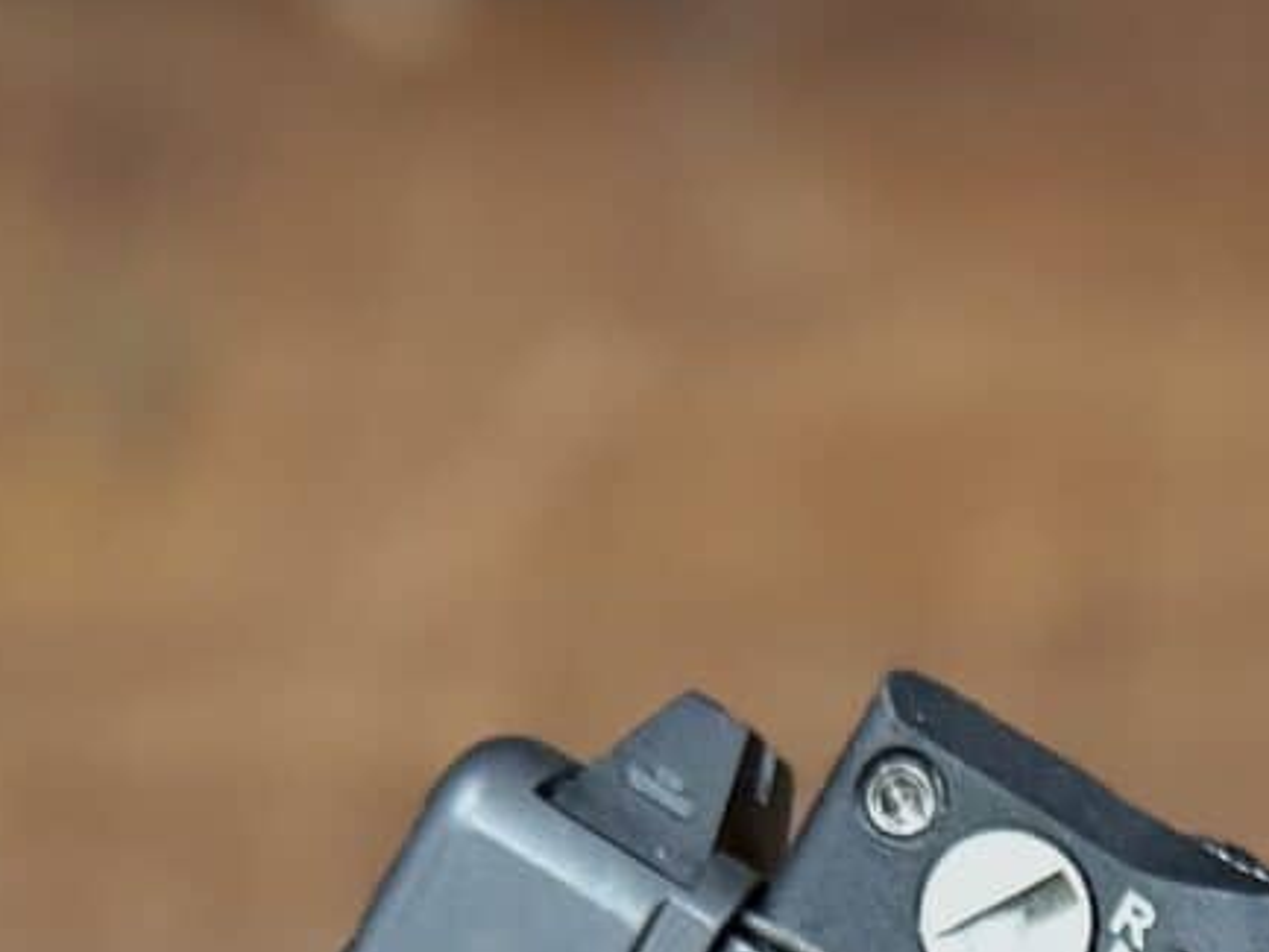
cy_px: 2522
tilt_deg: -52.5
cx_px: 1949
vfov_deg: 9.1
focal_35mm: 142
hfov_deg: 13.1
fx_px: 5207
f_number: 1.78
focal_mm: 6.76
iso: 160
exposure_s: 1/60
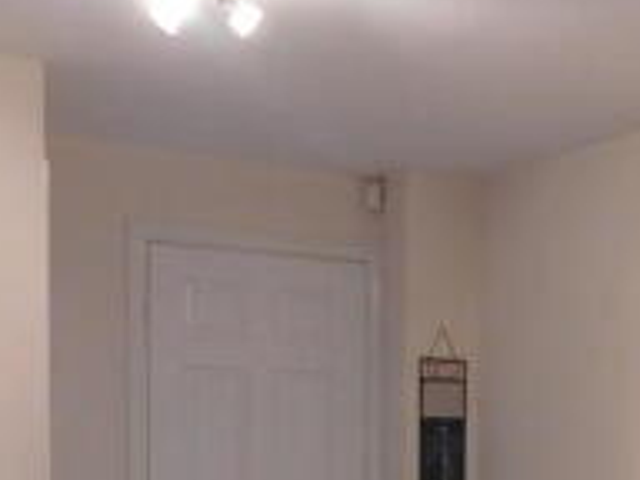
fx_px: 1294
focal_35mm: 70
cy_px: 515
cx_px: 625
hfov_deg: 26.4
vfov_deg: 20.1
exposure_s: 1/30
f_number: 3
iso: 400
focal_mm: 4
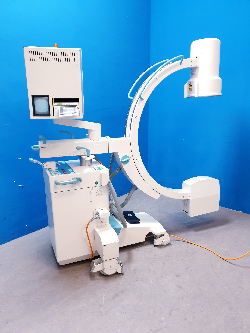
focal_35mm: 26
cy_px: 166
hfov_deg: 53.1
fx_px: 250
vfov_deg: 67.3
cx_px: 125
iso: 250
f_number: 1.5
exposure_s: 1/50
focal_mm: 4.3
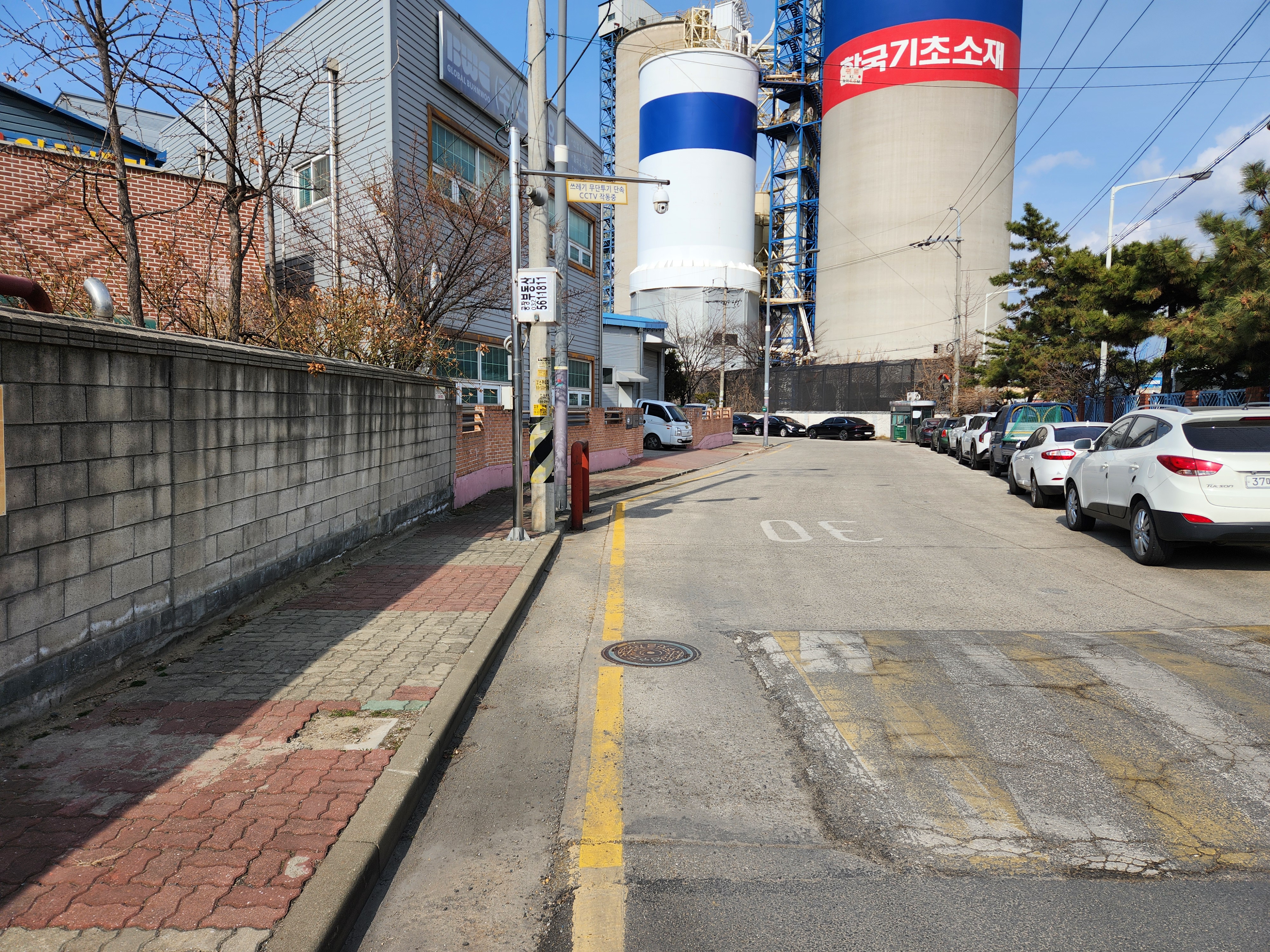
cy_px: 476
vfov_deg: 58.9
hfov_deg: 73.9
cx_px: 635
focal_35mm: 23
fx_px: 844
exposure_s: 1/2005
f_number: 1.8
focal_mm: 5.4
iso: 20
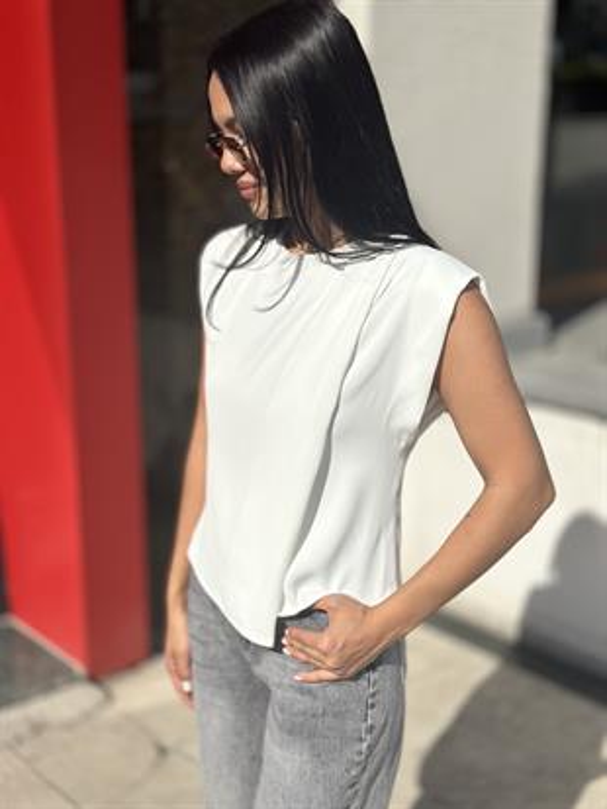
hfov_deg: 30.3
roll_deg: -1.1
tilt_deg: -15.3
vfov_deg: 39.6
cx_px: 304
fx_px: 1122
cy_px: 404
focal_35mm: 48
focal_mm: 6.86
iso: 64
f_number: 1.78
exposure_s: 1/23256
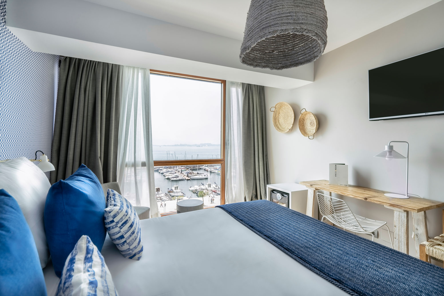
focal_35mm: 16
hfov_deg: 96.7
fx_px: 197
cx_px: 222
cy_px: 148
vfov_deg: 73.8
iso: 100
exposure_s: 1/125
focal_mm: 16
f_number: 8
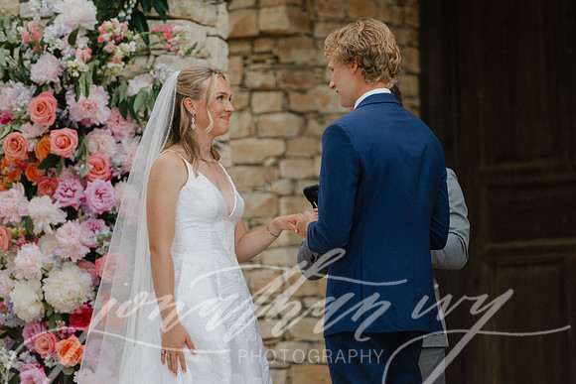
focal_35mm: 210
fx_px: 3361
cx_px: 288
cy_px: 192
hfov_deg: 9.8
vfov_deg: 6.5
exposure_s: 1/800
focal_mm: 200
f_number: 2.8
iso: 200
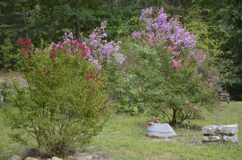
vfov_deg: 13.8
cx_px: 121
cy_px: 80
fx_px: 664
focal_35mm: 99
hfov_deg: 20.7
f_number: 5.3
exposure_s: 1/80
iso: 100
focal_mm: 66
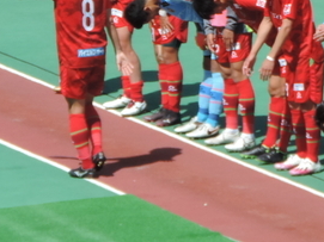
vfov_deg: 1.7
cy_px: 100
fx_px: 8289
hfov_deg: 2.2
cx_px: 274
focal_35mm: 886
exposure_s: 1/400
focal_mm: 53.5
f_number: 4.8
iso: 80
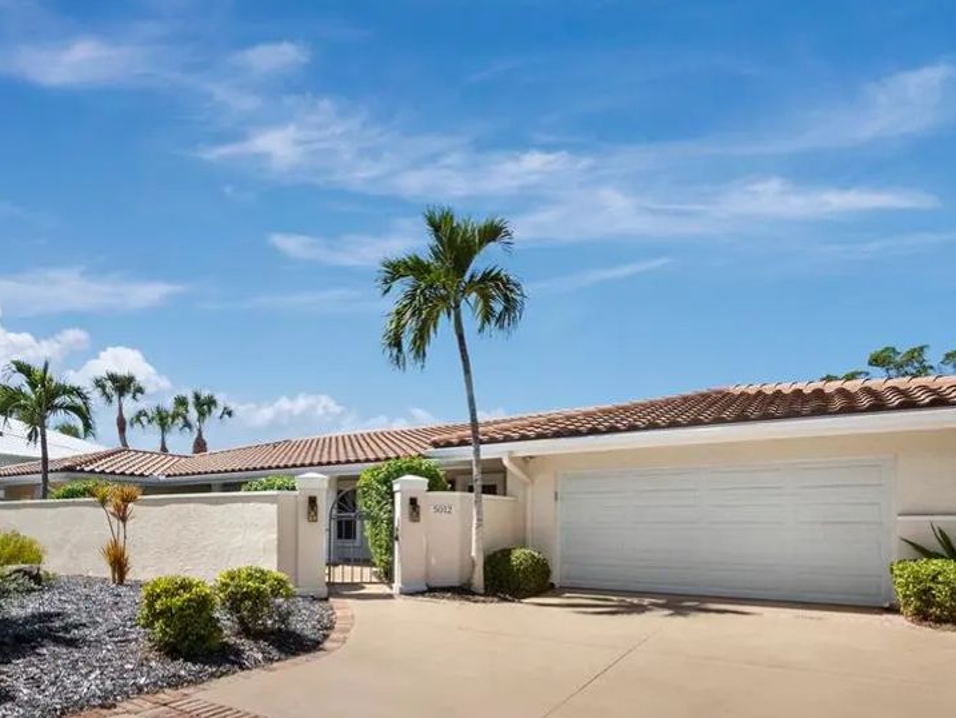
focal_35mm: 20
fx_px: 552
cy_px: 503
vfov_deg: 63.5
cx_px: 412
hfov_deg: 81.3
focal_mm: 7
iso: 1250
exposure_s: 1/4000
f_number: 9
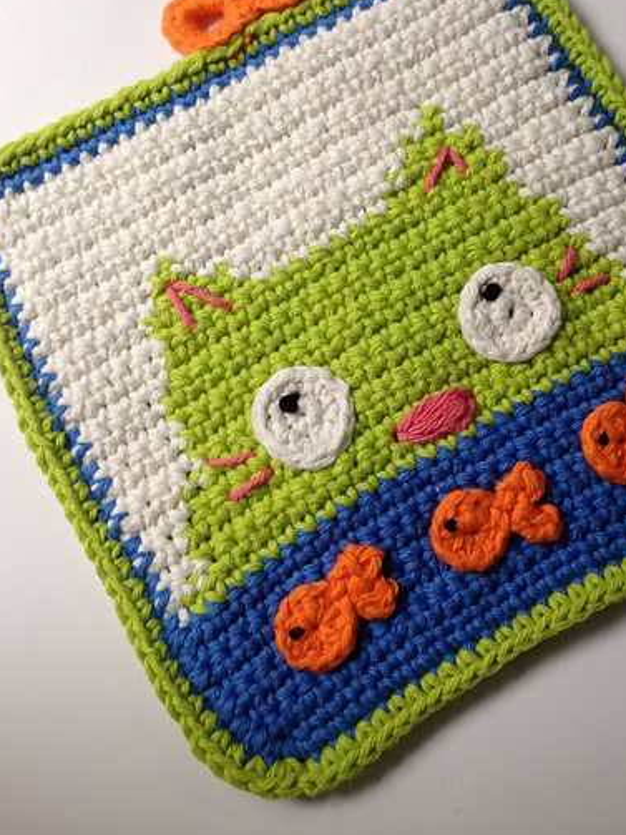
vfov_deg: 44.5
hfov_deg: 34.2
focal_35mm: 42
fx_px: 1013
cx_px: 384
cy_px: 325
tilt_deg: -78.1
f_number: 2.4
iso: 50
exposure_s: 1/20
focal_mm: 4.12
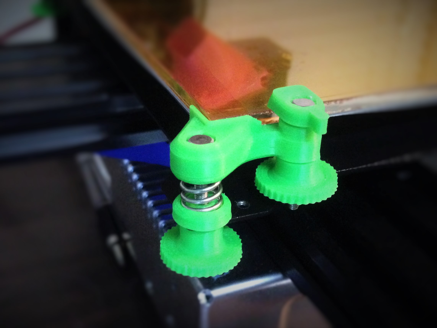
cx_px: 218
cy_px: 164
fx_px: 417
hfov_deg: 55.4
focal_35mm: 33
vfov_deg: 42.9
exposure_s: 1/15
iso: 800
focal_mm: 4.12
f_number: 2.4
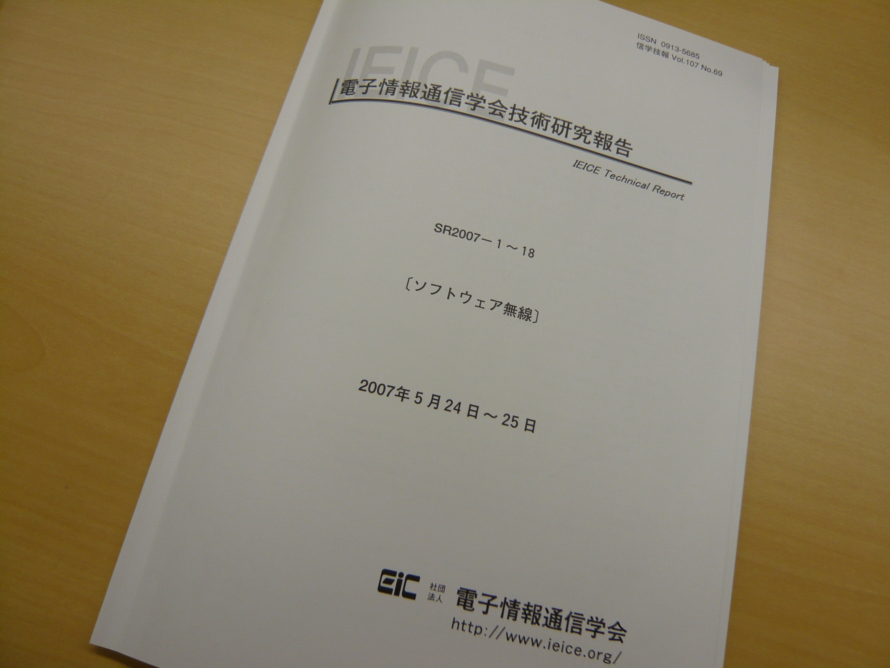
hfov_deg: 63.4
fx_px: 720
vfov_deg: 49.7
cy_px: 334
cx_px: 445
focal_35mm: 28
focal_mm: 4.6
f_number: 2.8
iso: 100
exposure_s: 1/80
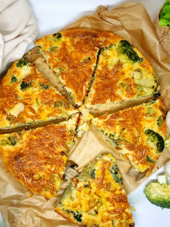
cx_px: 85
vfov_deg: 67.3
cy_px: 114
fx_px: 170
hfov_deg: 53.1
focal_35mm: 26
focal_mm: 5.4
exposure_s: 1/100
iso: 80
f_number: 1.8
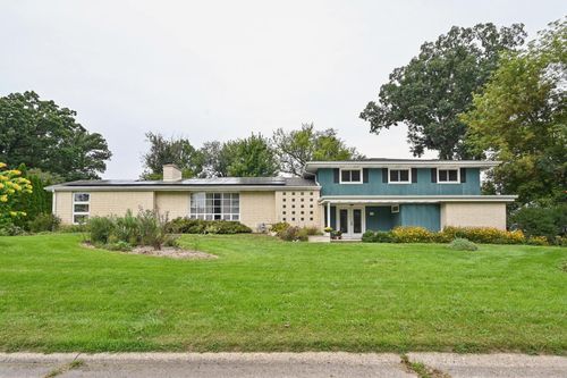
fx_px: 299
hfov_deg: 86.9
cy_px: 189
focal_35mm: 19
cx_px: 284
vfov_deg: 64.5
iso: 400
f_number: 8
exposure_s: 1/400
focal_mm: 19
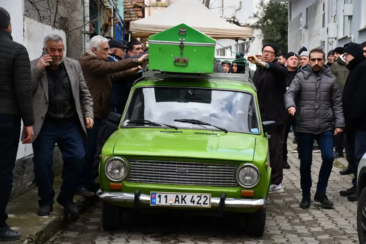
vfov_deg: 15.2
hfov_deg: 22.6
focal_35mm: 90
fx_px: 915
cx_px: 183
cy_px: 122
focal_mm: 60
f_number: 5.6
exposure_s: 1/500
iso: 360
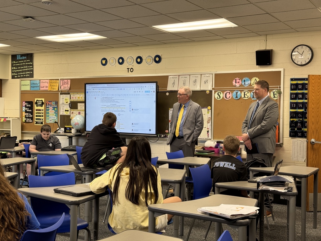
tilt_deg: -1.9
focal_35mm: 48
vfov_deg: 30.3
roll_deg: -0.5
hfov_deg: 39.7
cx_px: 160
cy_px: 120
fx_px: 445
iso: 80
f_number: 1.78
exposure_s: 1/60
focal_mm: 6.76
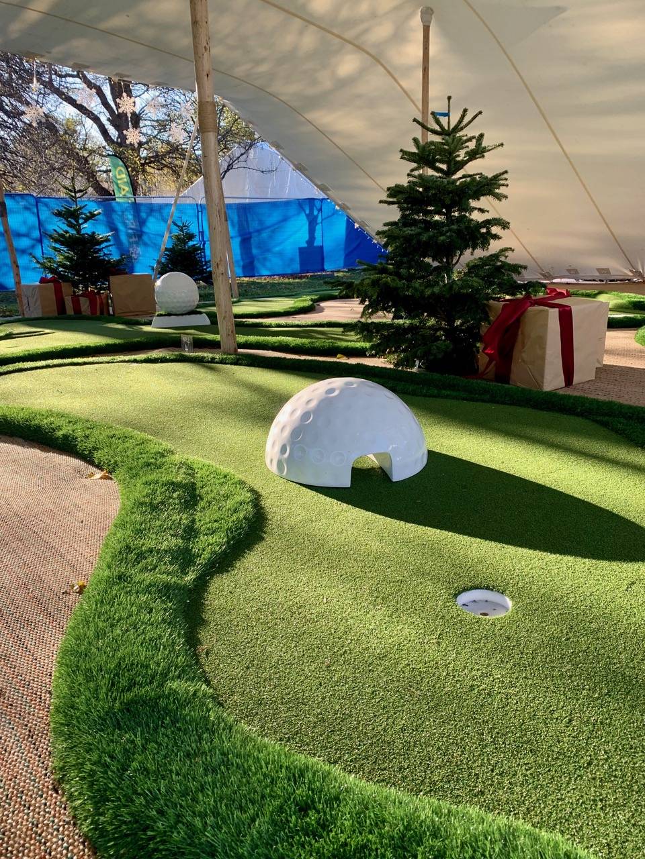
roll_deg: +2.4
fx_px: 646
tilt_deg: -13.0
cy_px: 430
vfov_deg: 67.3
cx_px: 322
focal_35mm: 26
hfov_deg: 53.1
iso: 25
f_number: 1.8
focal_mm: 4.25
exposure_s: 1/180
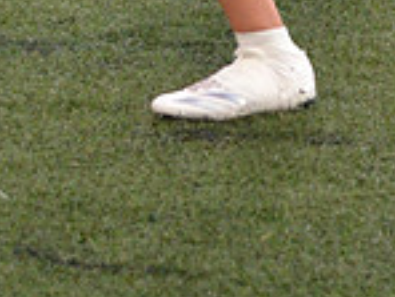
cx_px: 230
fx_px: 3547
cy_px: -415
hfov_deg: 6.4
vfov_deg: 4.7
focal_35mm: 311
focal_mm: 55
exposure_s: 1/500
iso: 2500
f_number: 4.5
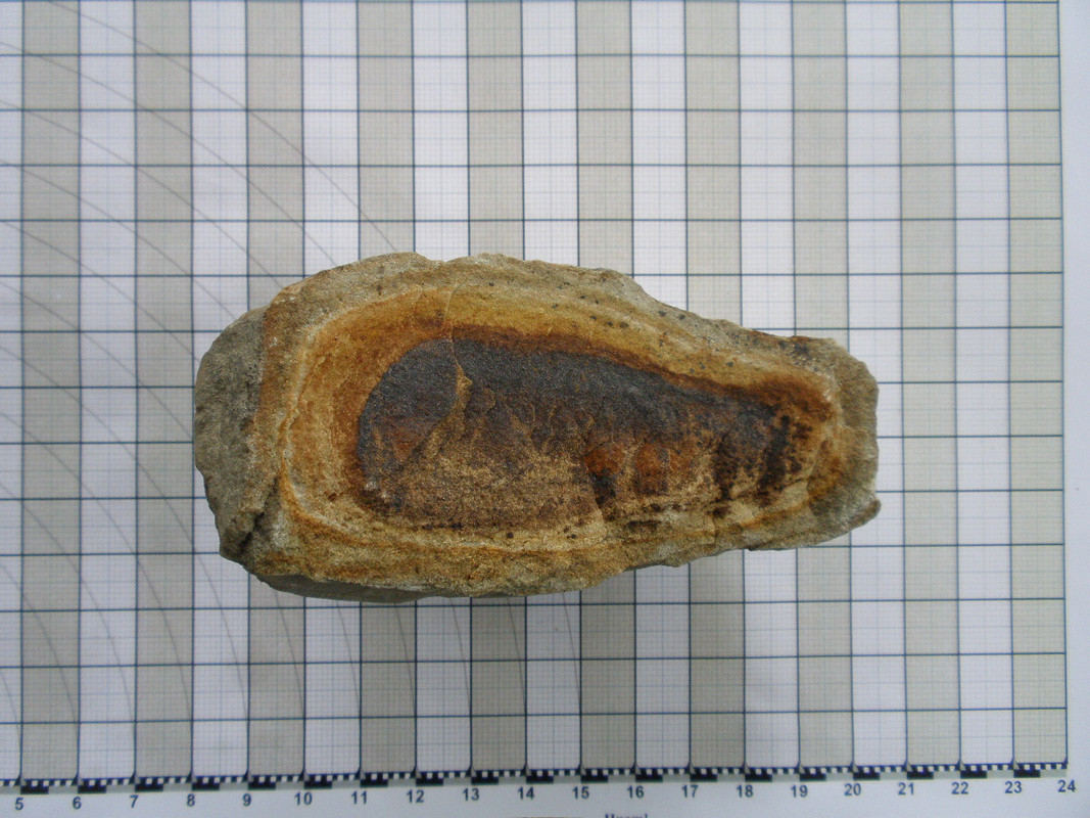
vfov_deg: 38.7
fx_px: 1165
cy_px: 409
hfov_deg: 50.1
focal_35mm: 37
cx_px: 545
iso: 125
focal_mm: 6.6
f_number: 3.5
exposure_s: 1/25
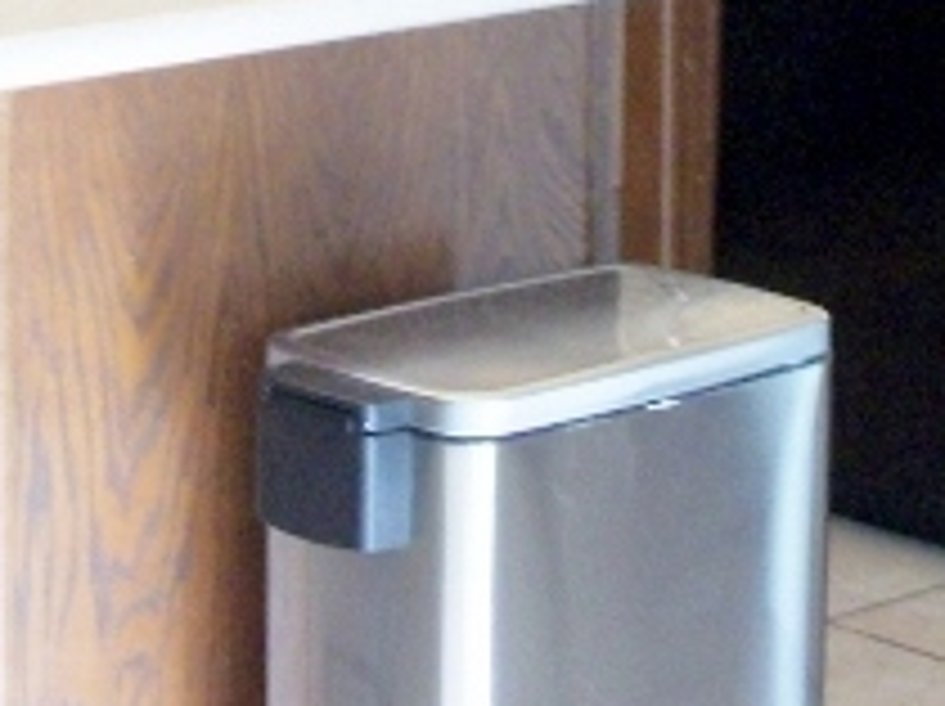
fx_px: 4254
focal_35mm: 156
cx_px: 616
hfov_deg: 12.7
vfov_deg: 9.2
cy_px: -344
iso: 160
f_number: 2.9
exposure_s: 1/40
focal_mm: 5.7
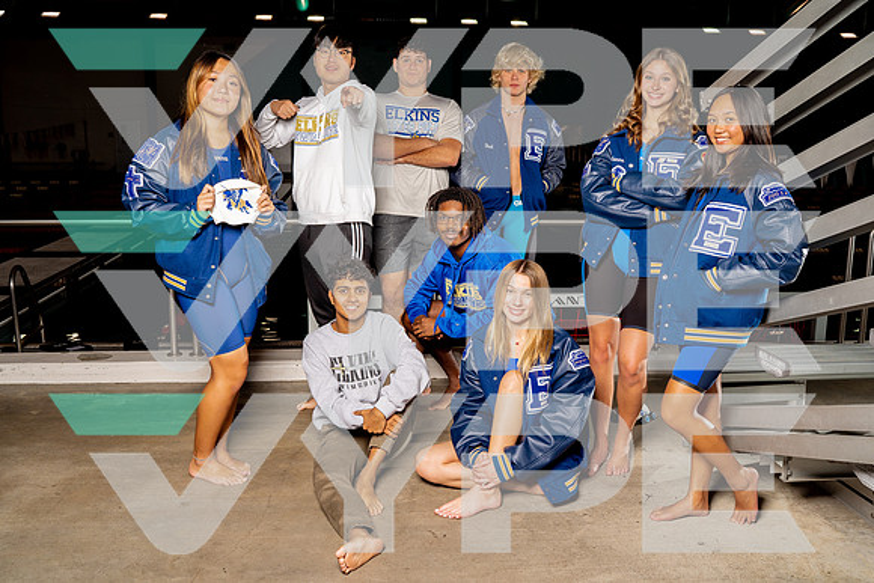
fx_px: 850
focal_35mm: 35
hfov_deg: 54.4
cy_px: 292
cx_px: 437
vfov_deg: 37.9
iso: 200
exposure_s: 1/250
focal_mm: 35
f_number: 6.3
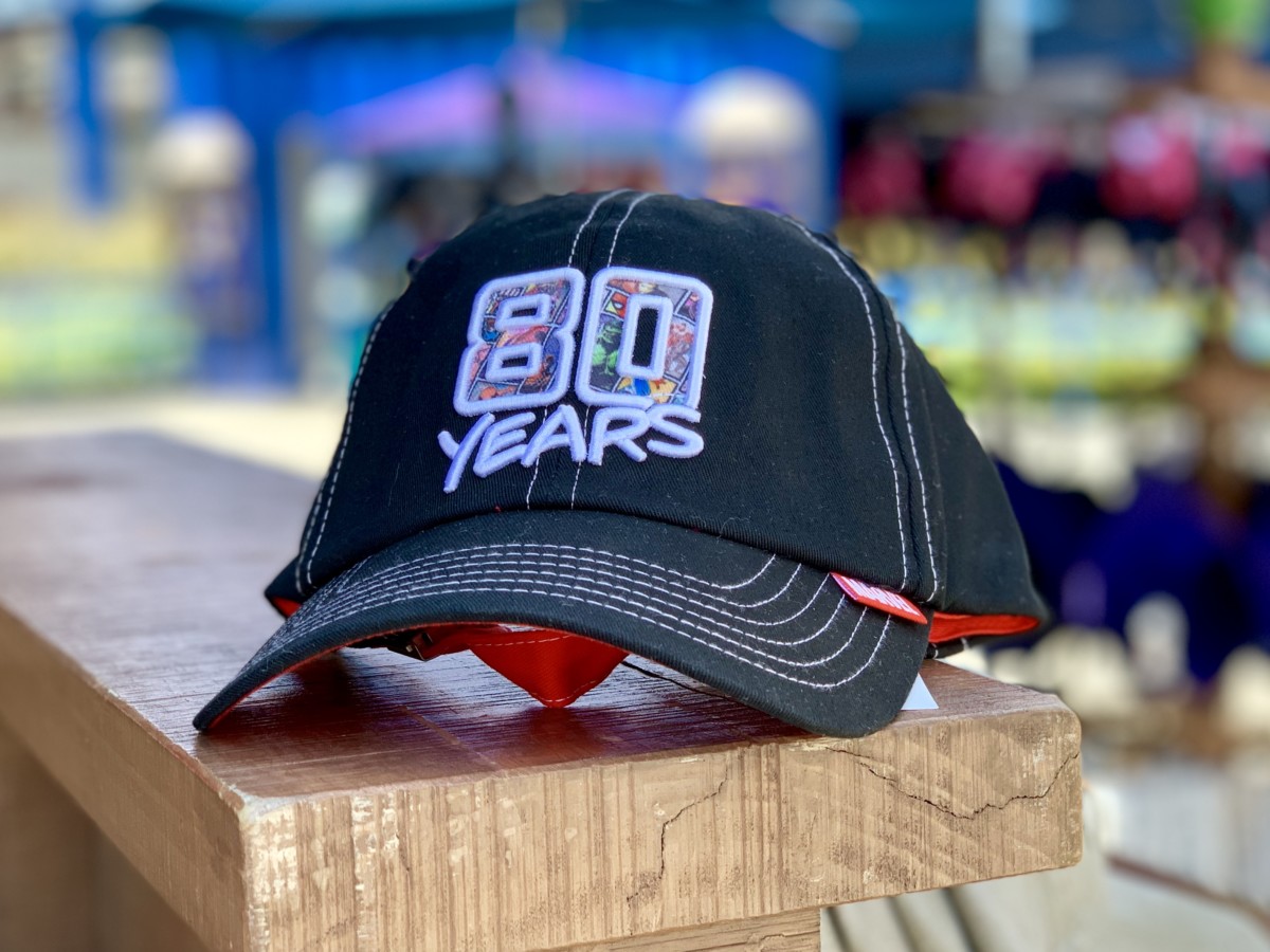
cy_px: 476
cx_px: 635
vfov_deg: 28.0
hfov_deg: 36.8
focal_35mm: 52
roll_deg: +1.1
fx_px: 1908
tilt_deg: -4.8
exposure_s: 1/122
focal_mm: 6
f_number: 2.4
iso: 16
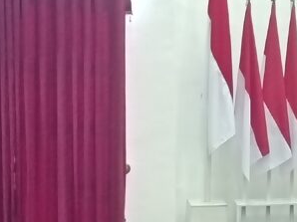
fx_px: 1475
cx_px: 480
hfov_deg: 11.0
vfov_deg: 8.6
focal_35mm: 172
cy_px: 103
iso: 3131
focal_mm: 4.84
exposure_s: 1/25
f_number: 1.79
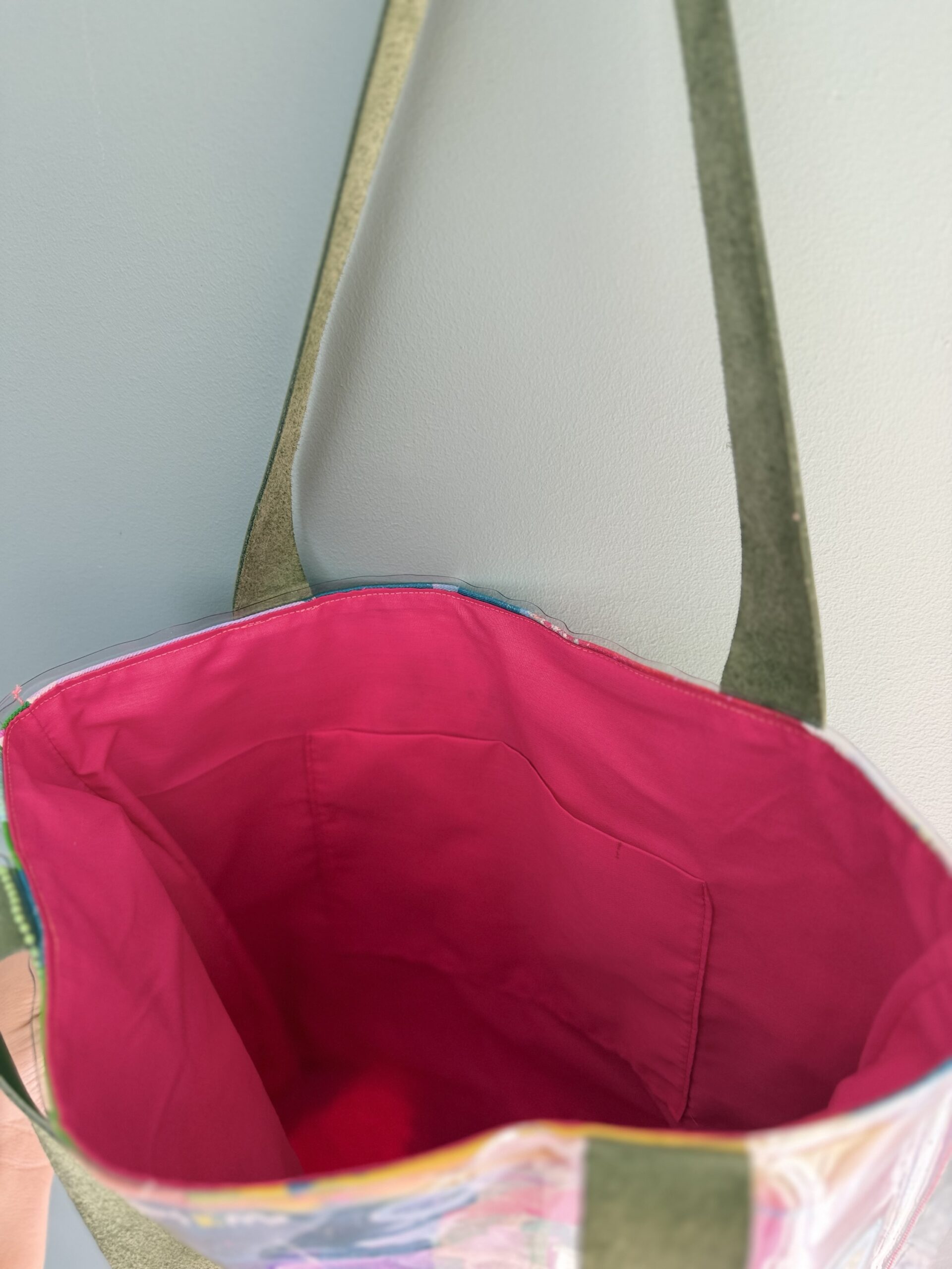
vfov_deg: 71.6
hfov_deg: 56.8
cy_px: 634
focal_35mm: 24
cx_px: 476
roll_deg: +5.1
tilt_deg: -29.4
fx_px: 880
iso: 80
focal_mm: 6.76
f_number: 1.78
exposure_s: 1/124
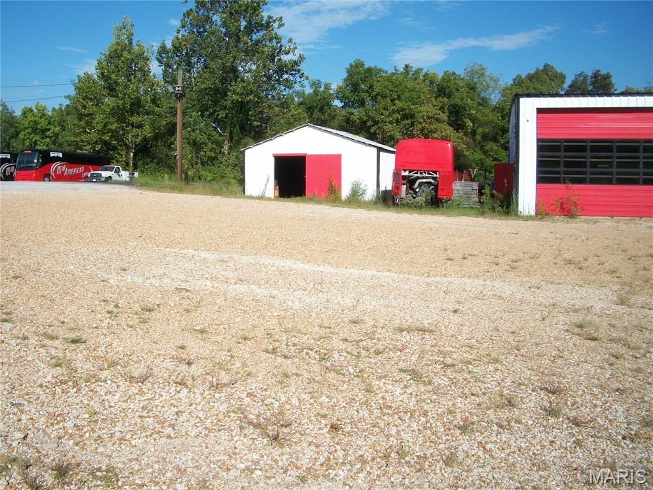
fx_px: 660
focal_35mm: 35
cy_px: 245
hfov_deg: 52.6
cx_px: 326
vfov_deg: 40.7
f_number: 5.6
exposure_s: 1/400
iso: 80
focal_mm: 6.3
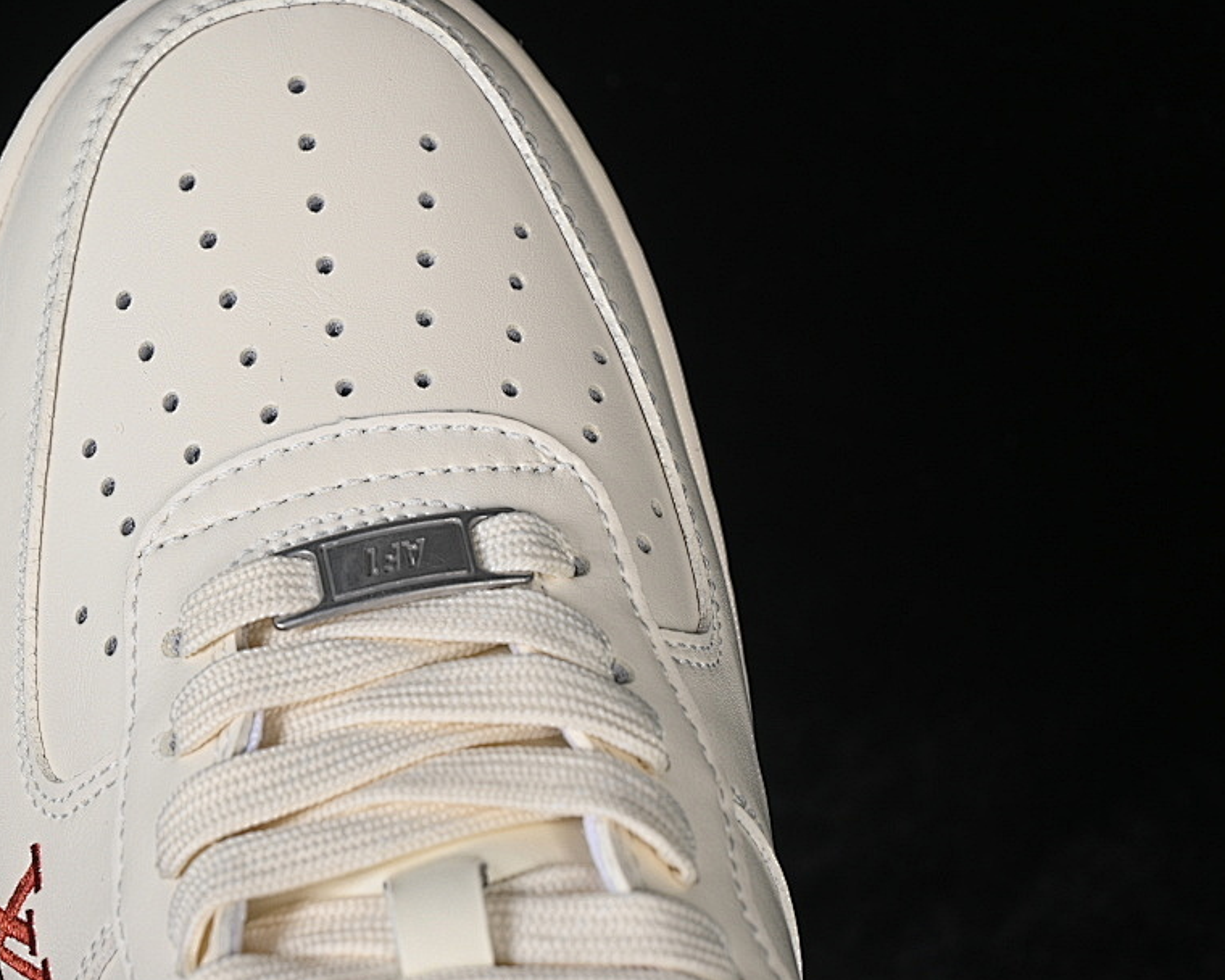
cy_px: 485
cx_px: 364
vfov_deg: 15.4
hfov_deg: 19.1
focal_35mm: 100
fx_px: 3626
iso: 160
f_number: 7.1
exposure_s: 1/80
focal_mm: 50
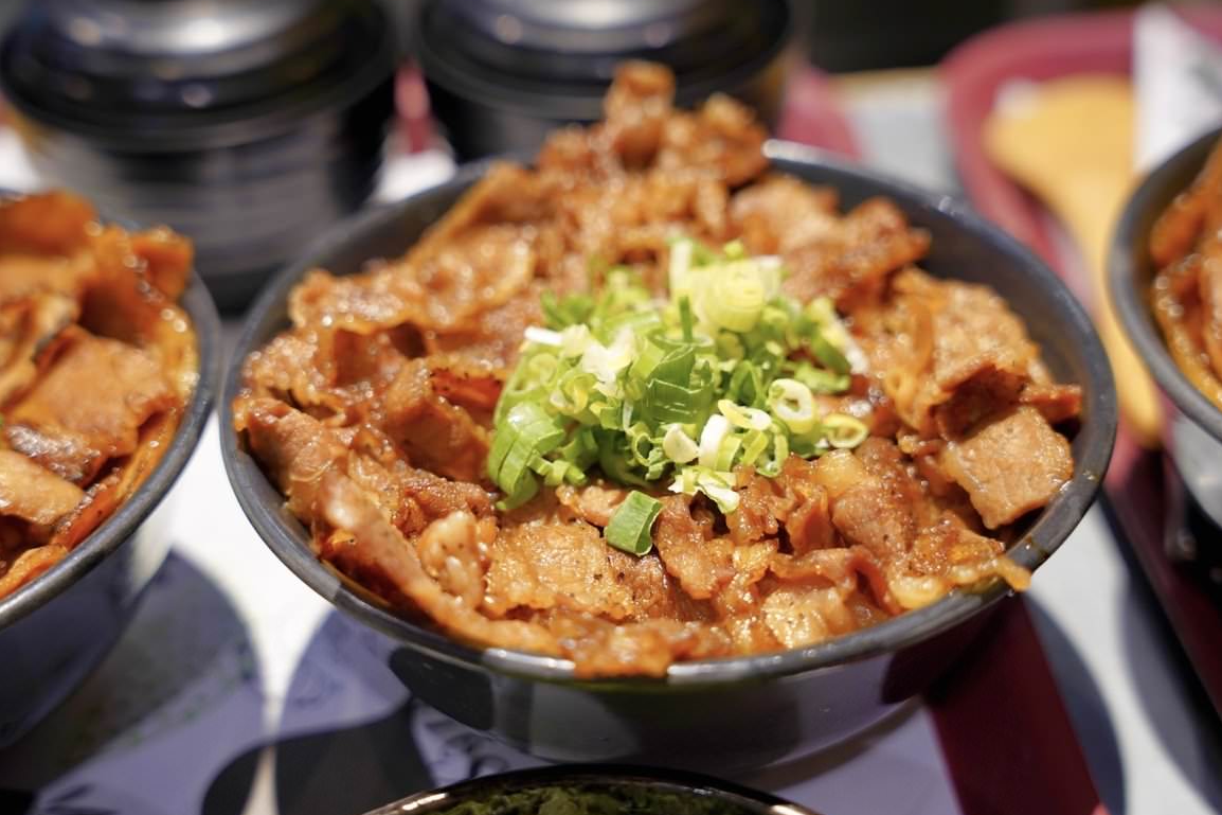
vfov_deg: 25.5
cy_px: 407
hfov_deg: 37.6
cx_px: 599
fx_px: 1797
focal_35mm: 53
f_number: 4
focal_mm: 50.9
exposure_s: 1/60
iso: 400
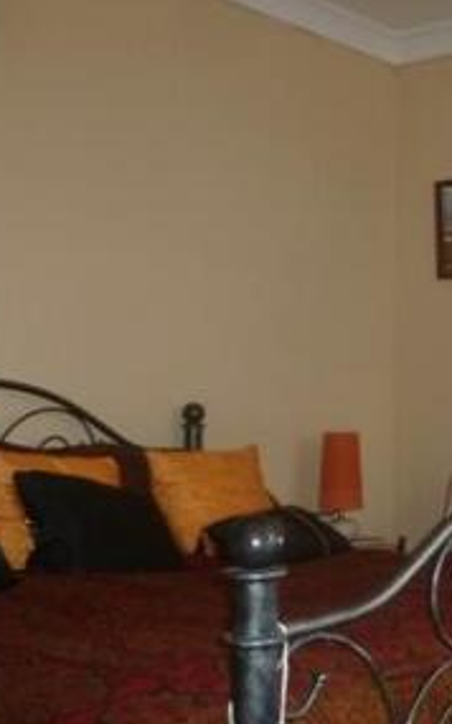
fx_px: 1025
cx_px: 664
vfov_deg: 38.7
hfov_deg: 21.2
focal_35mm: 52
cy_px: 431
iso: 250
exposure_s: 1/60
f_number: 3.3
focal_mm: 4.3
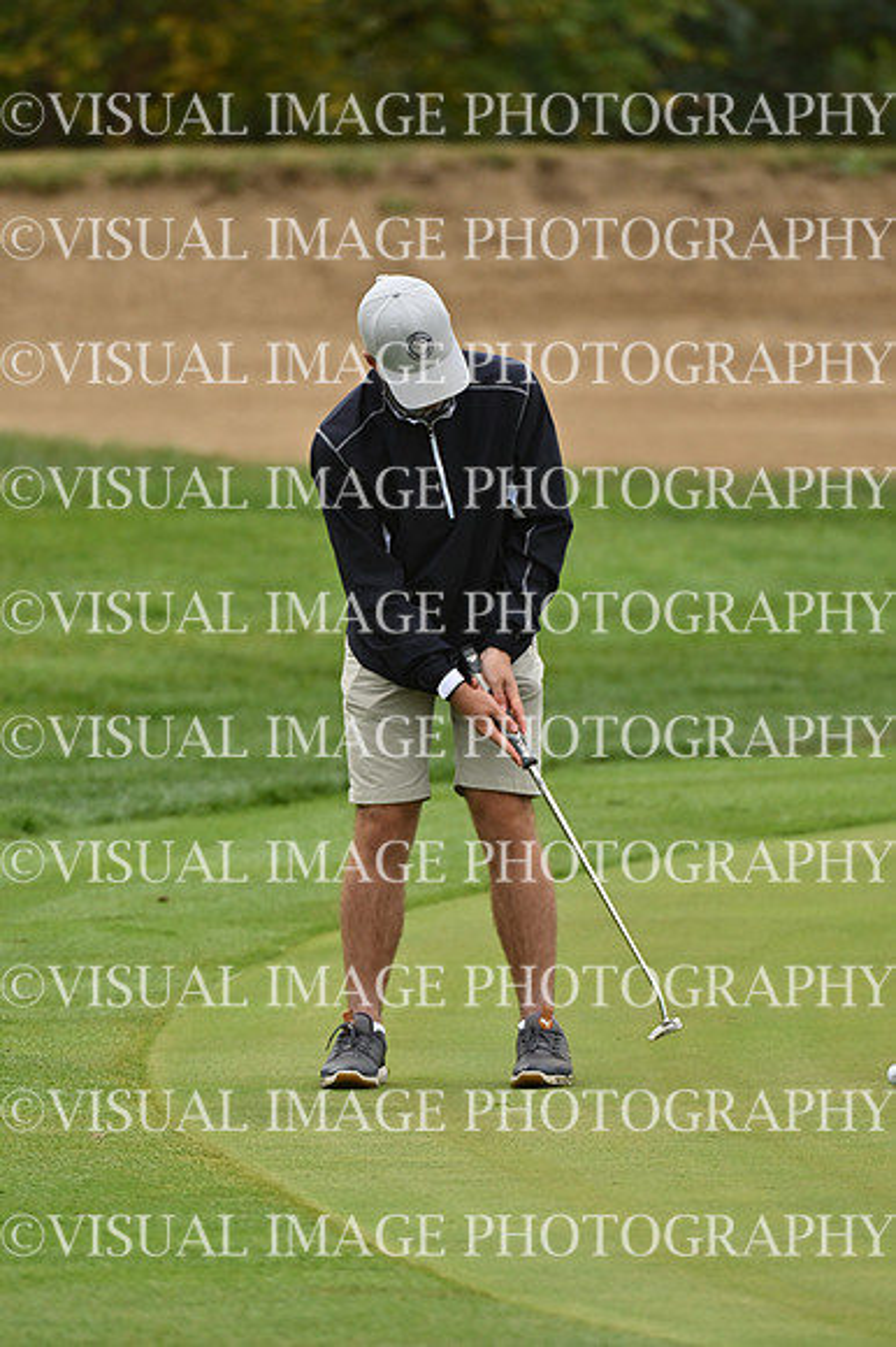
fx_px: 21304
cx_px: 448
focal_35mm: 570
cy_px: 674
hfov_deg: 2.4
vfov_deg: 3.6
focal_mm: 380
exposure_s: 1/1000
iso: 640
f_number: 4
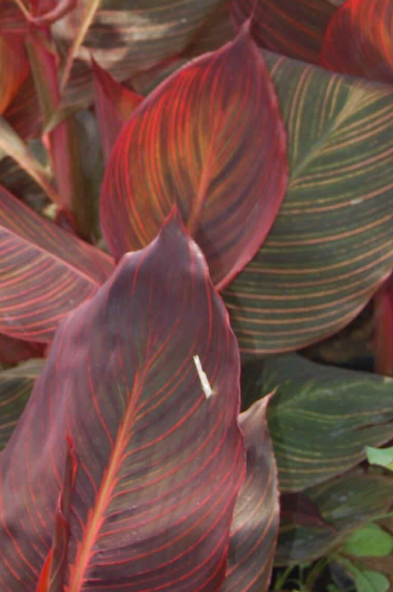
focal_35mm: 129
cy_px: 126
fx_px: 2116
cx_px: 5
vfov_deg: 15.8
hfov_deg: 10.5
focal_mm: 38
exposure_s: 1/500
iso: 400
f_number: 5.6
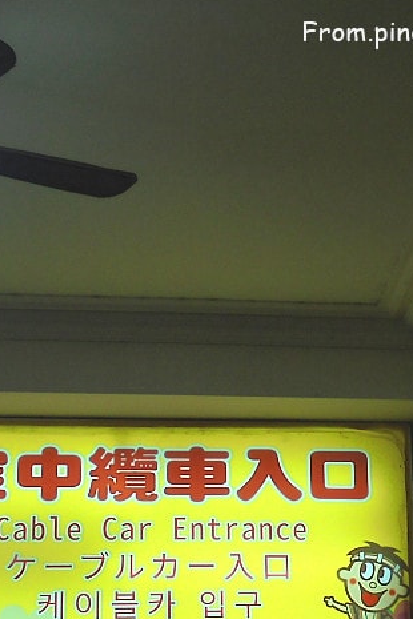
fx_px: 1463
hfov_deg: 15.9
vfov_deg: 23.6
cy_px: 490
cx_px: 373
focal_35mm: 85
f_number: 4.2
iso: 250
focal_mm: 6.9
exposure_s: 1/30
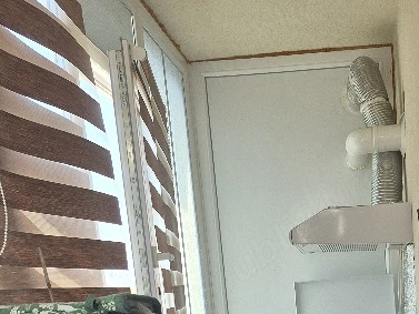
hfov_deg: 31.0
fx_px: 739
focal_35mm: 61
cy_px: 475
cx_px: 326
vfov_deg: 20.5
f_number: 1.8
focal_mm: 5.4
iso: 50
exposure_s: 1/182
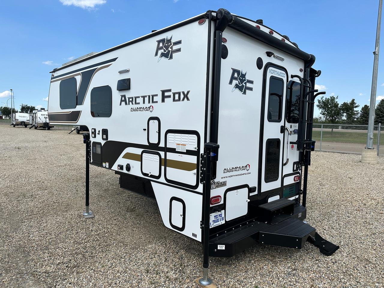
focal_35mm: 24
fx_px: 266
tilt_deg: -5.3
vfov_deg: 56.8
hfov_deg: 71.6
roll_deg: -1.4
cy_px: 144
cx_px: 192
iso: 80
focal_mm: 6.86
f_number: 1.78
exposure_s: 1/4184
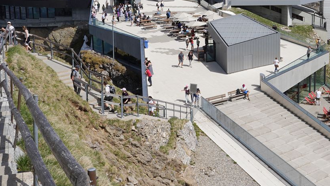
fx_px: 534
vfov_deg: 19.2
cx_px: 250
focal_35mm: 61
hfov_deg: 33.6
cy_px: -2
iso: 100
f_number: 18
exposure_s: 1/100
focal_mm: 24
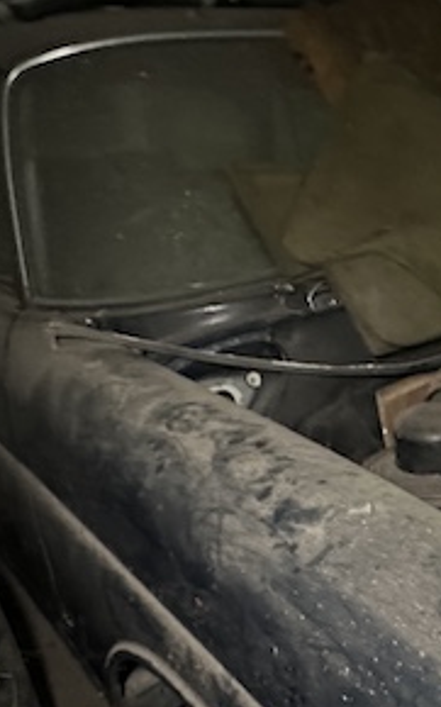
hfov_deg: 29.9
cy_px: 566
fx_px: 789
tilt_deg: -33.3
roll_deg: +1.0
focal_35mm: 41
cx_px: 397
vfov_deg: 45.8
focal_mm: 2.22
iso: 2000
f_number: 2.2
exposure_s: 1/30
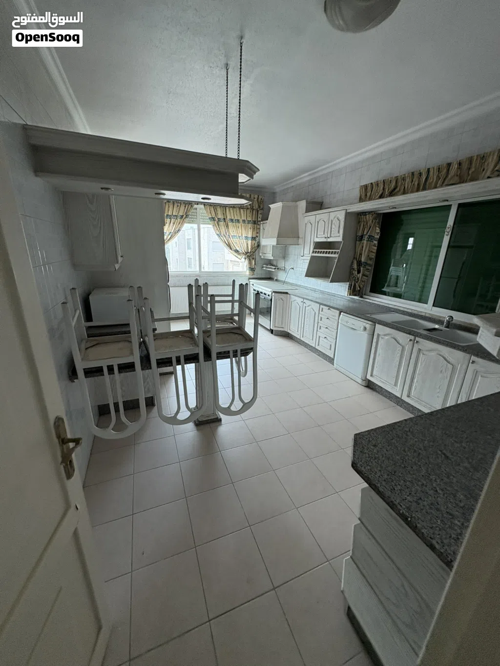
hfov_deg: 85.7
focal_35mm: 14
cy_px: 333
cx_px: 250
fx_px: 270
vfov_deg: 102.1
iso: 125
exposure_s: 1/99
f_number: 2.2
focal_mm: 2.22
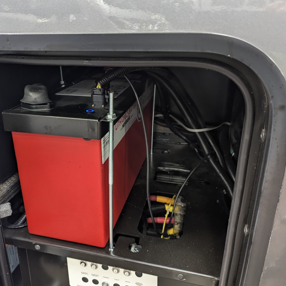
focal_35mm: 29
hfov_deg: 55.4
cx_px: 124
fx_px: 271
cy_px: 143
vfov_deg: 55.6
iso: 494
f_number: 1.85
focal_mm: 6.81
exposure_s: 1/91.4
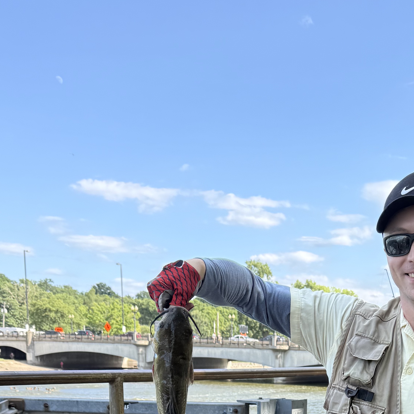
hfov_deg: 31.3
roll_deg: -1.7
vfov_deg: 27.3
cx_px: 285
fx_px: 731
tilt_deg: -12.4
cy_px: 516
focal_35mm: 54
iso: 80
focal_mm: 6.76
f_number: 1.78
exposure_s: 1/1689
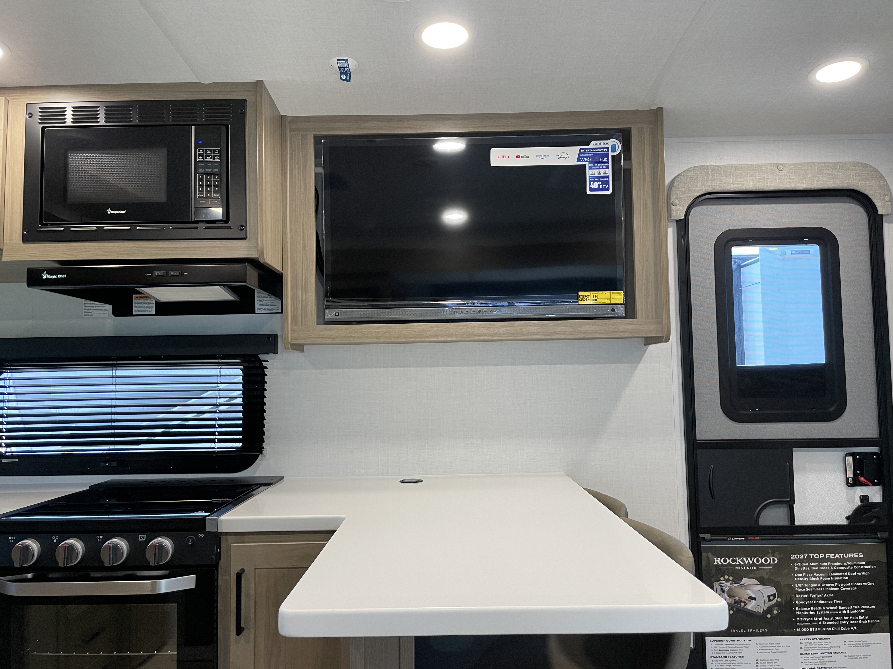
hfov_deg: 67.3
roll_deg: +0.9
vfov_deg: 53.1
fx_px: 671
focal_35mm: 26
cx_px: 446
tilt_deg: +5.3
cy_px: 334
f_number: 1.6
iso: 125
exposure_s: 1/86
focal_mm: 4.2
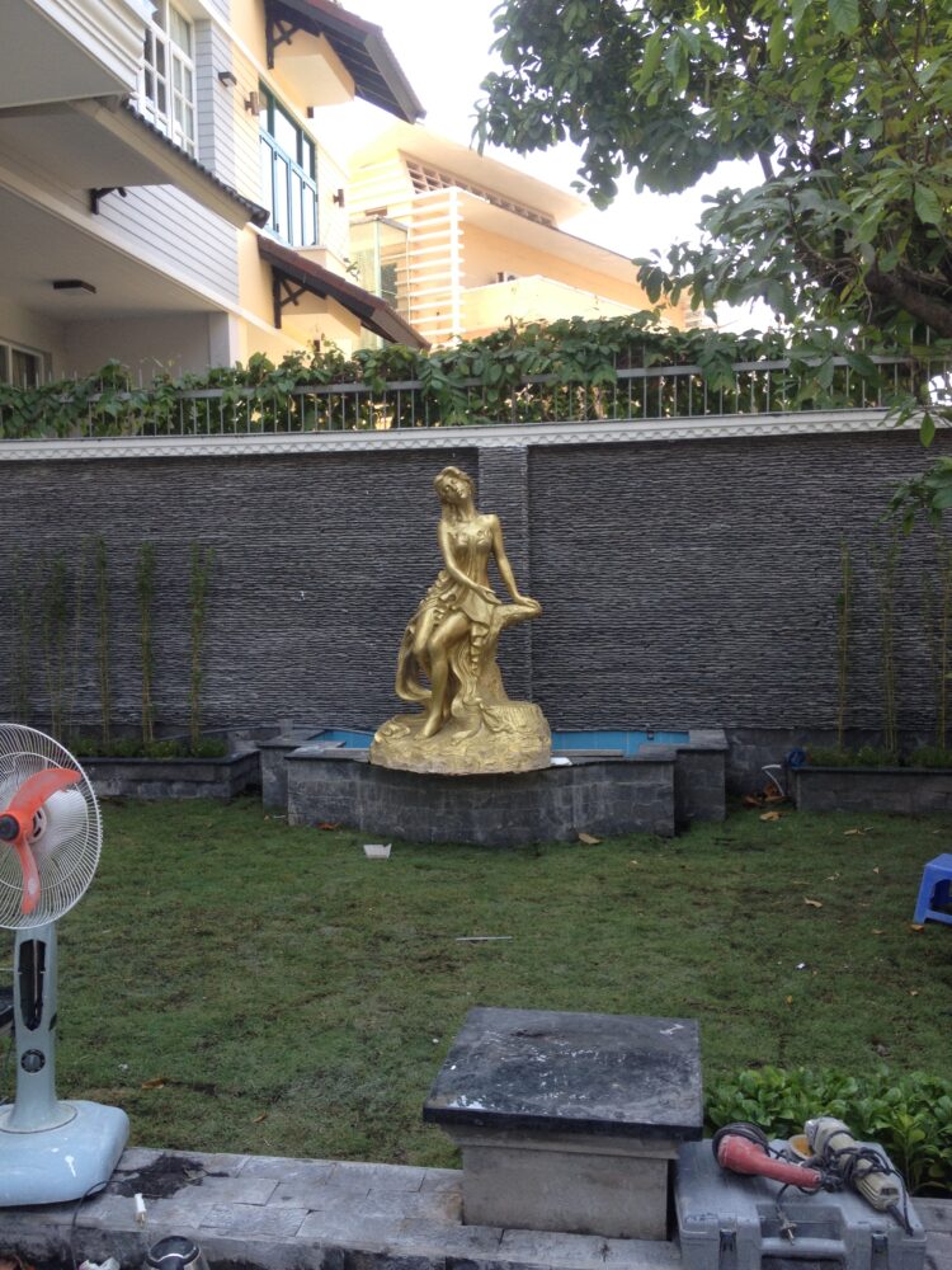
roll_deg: +2.4
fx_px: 1283
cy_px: 635
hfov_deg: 40.7
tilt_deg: -3.6
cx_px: 476
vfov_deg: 52.6
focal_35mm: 35
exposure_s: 1/151
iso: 50
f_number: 2.4
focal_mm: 4.28
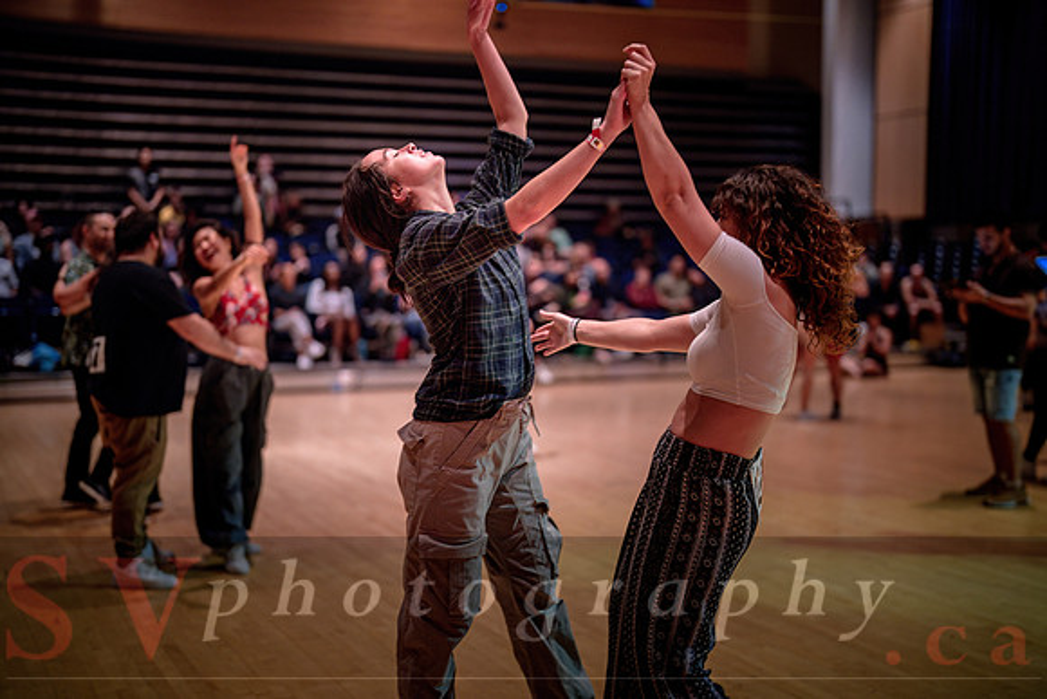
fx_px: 1454
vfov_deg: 27.0
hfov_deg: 39.6
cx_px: 524
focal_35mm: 50
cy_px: 350
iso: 1250
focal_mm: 50
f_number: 1.2
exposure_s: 1/200
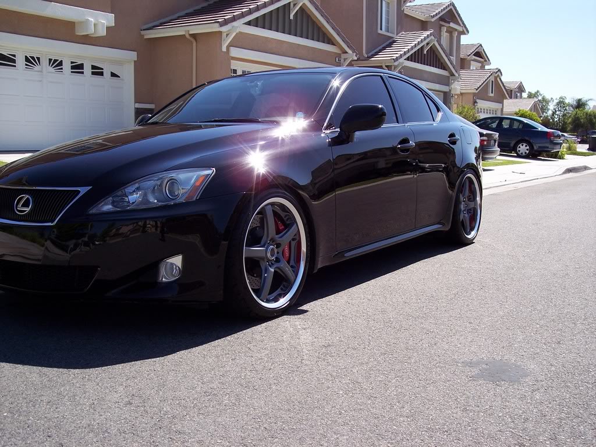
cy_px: 224
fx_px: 671
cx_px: 298
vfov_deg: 36.8
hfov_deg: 47.9
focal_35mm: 39
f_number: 4
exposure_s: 1/750
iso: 100
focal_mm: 8
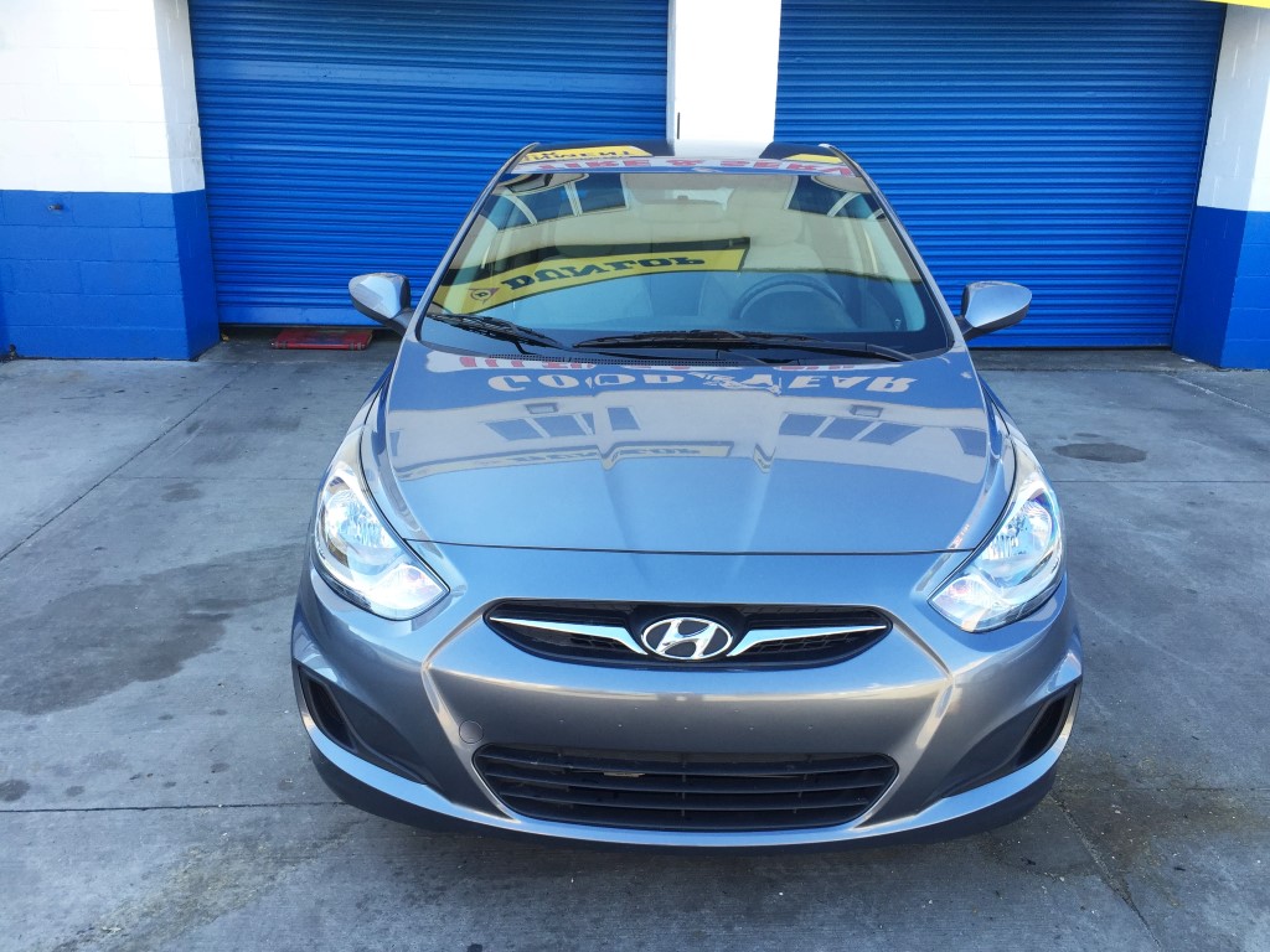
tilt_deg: -17.0
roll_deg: -1.9
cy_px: 476
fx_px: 1064
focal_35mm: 29
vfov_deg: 48.2
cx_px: 635
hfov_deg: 61.7
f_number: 2.2
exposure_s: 1/120
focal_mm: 4.15
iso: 32
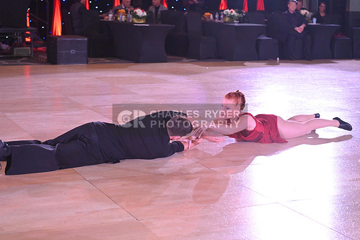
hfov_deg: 28.8
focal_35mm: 70
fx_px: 700
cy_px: 120
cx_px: 180
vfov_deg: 19.5
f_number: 5
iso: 3200
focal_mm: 70
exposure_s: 1/320
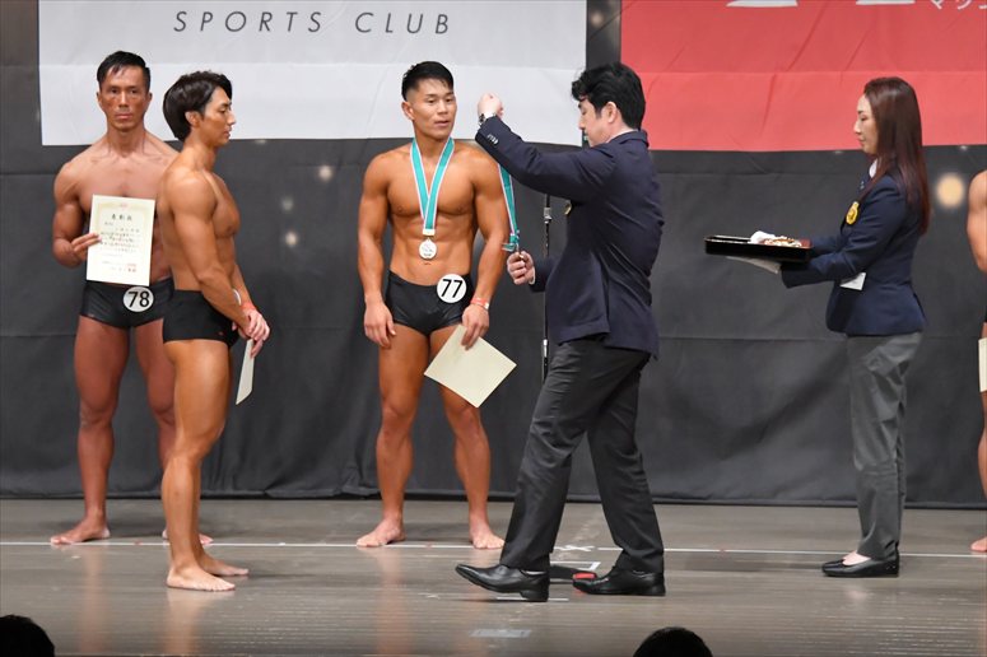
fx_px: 5536
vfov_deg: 6.8
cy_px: 328
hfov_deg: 10.2
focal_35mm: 202
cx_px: 494
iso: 6400
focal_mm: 135
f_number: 5.6
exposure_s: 1/400
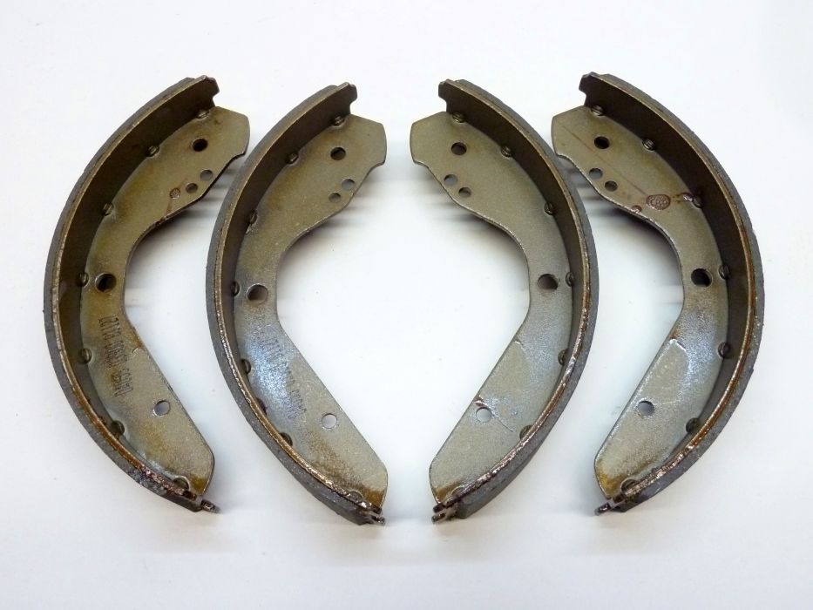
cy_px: 305
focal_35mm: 29
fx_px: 681
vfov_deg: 48.2
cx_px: 406
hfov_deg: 61.7
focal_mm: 4.7
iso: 400
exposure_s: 1/30
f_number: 3.4
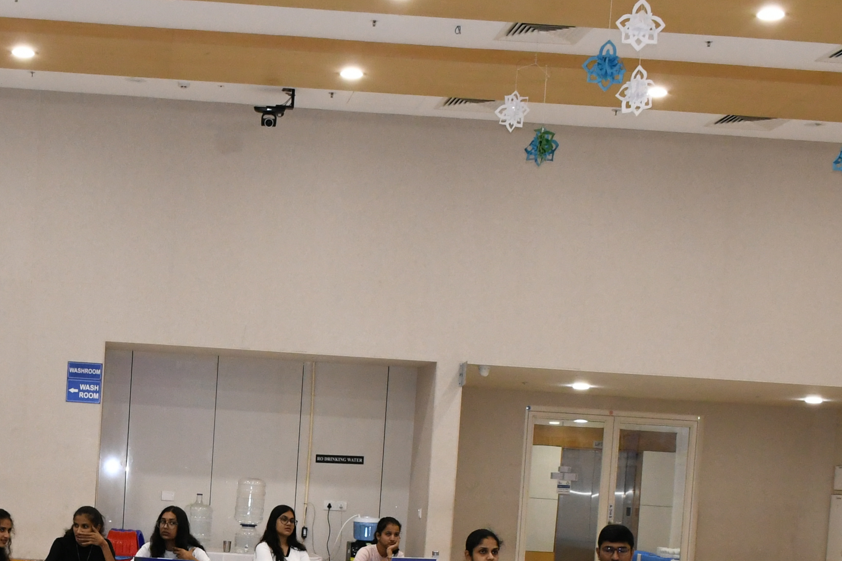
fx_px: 1707
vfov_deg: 18.1
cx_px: 200
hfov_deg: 27.3
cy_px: 580
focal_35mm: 73
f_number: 6.3
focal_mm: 20
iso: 2000
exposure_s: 1/125
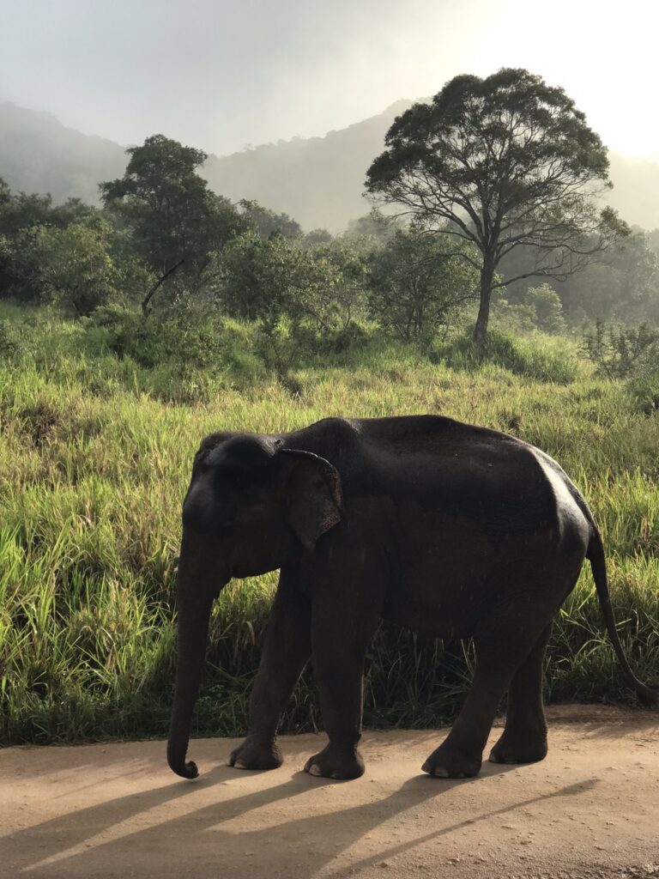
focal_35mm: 57
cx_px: 330
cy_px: 440
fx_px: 1447
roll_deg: -1.9
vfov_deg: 33.8
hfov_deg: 25.7
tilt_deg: -3.8
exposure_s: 1/311
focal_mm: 6.6
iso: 20
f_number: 2.8
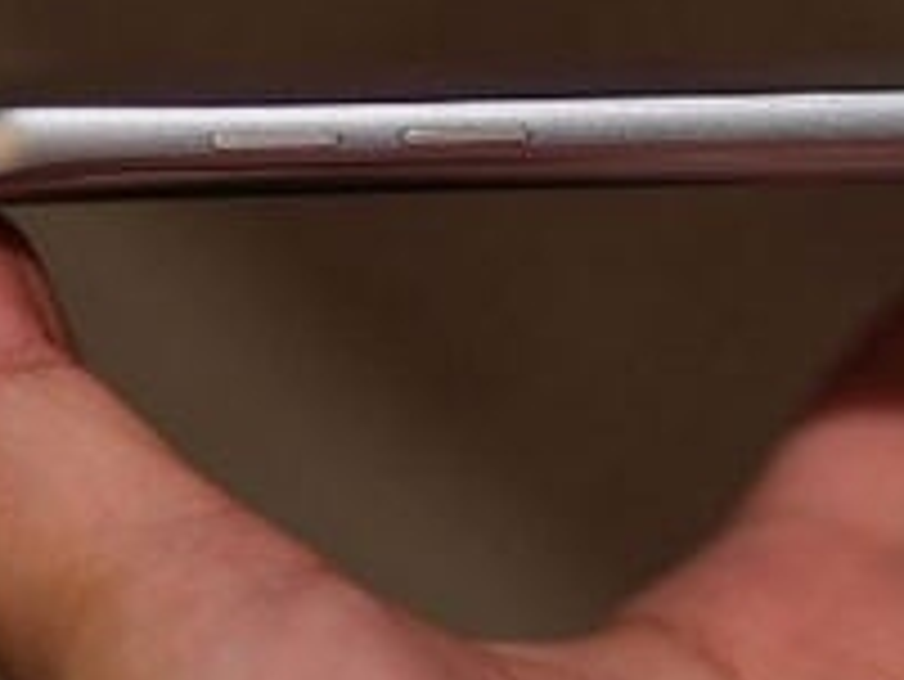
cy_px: 151
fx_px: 3580
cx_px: 855
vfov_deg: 10.8
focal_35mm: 137
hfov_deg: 14.2
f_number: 1.6
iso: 400
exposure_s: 1/125
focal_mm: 25
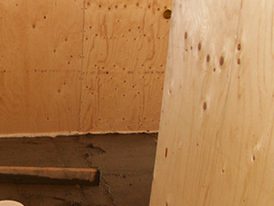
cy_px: 188
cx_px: 25
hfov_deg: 30.7
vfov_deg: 23.7
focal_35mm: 60
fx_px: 475
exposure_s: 1/100
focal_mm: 7.21
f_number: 2.8
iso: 200
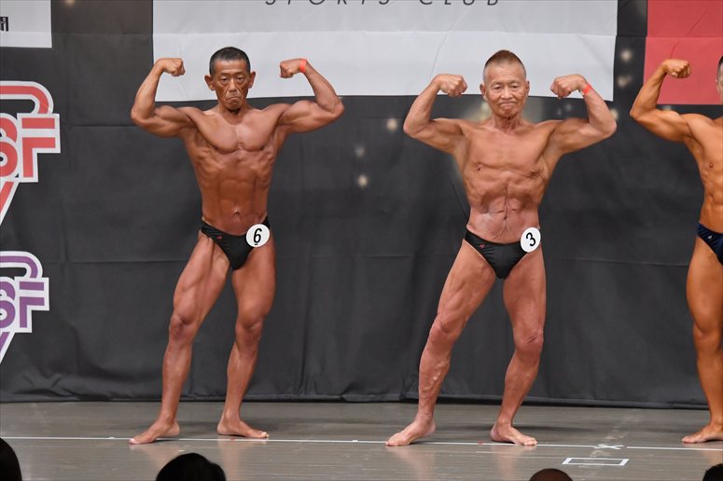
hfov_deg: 9.2
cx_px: 362
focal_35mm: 225
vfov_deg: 6.1
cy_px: 240
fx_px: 4517
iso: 5000
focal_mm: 150
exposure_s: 1/400
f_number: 5.6
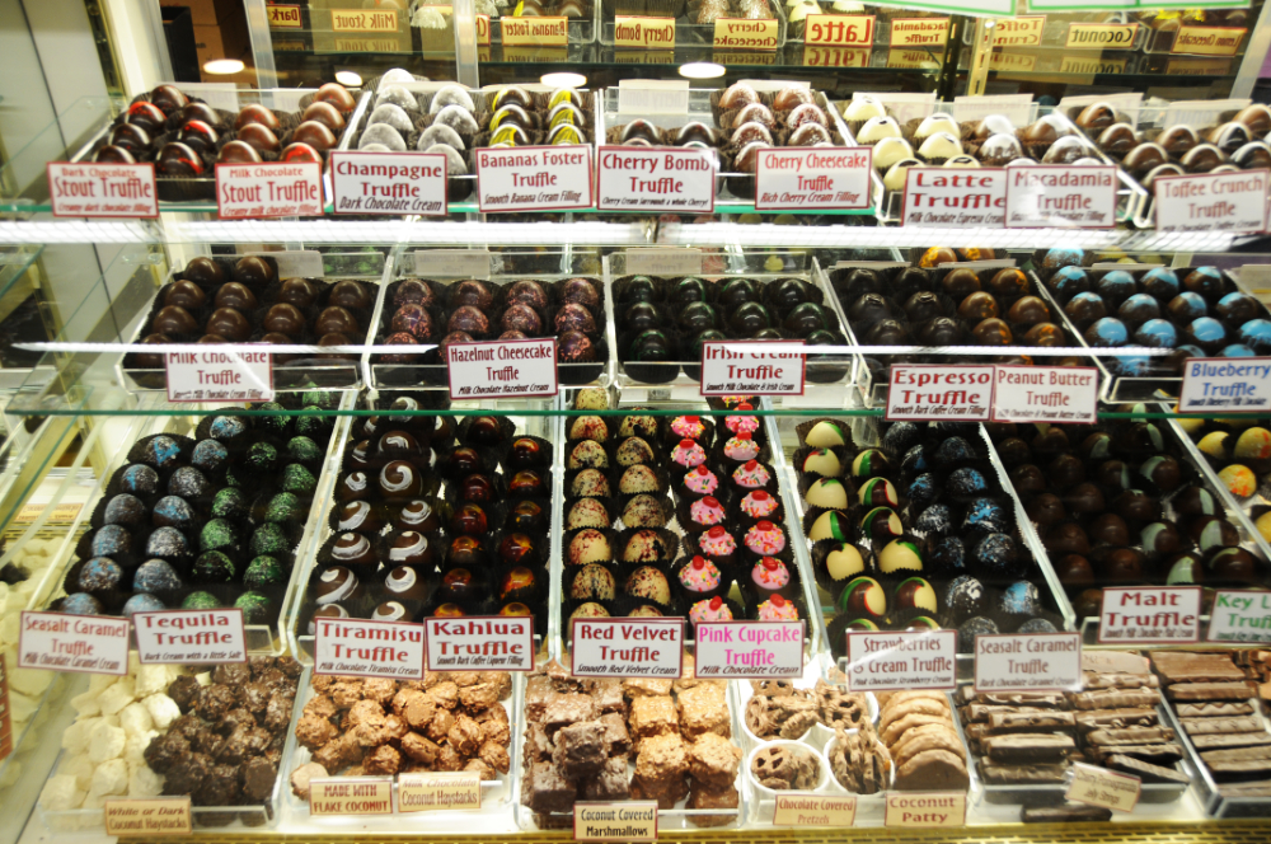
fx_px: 1164
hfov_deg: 57.3
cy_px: 422
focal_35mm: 33
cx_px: 636
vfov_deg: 39.9
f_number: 3.8
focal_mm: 22
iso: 250
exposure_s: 1/30
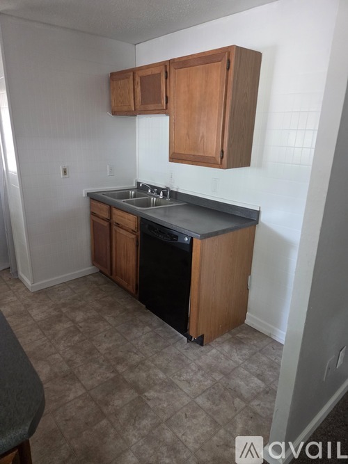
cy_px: 232
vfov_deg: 73.9
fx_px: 308
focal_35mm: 23
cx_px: 174
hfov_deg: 58.9
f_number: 1.8
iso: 1600
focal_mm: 5.4
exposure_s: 1/120
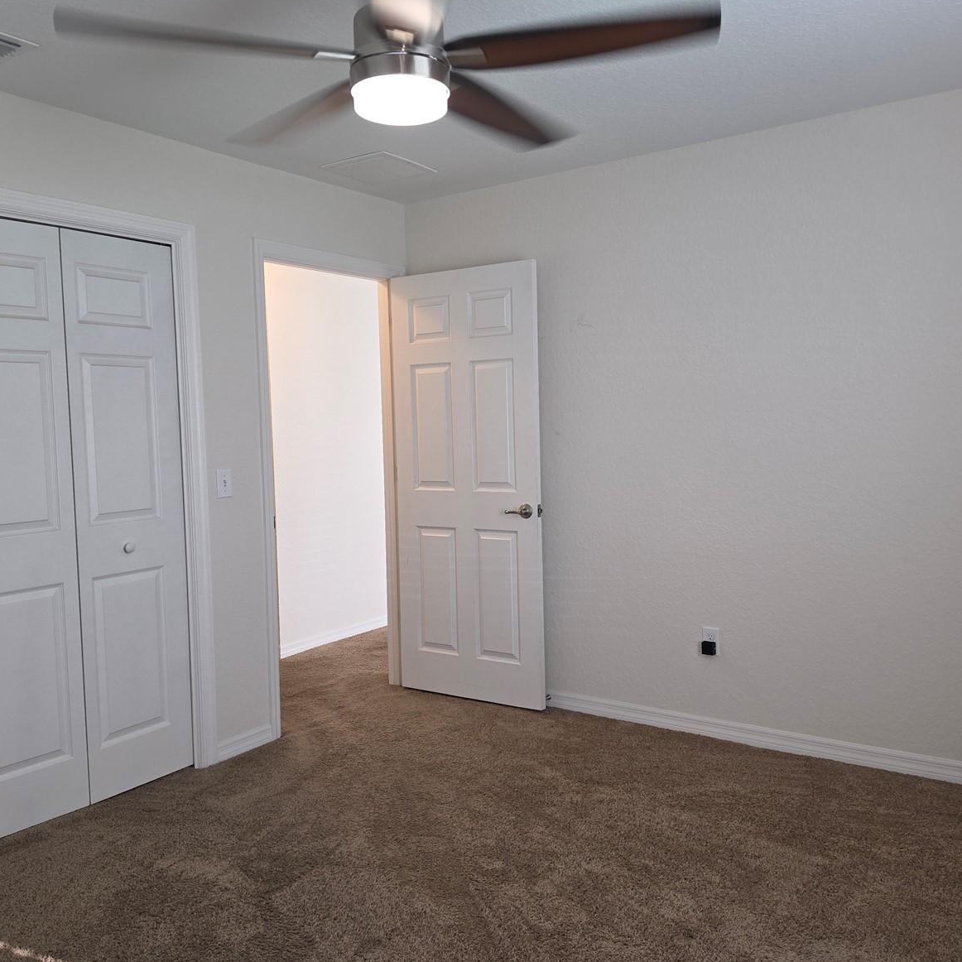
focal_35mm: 28
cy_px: 475
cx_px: 498
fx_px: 880
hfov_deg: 57.3
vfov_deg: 57.3
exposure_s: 1/60
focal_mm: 6.5
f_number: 1.4
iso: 50
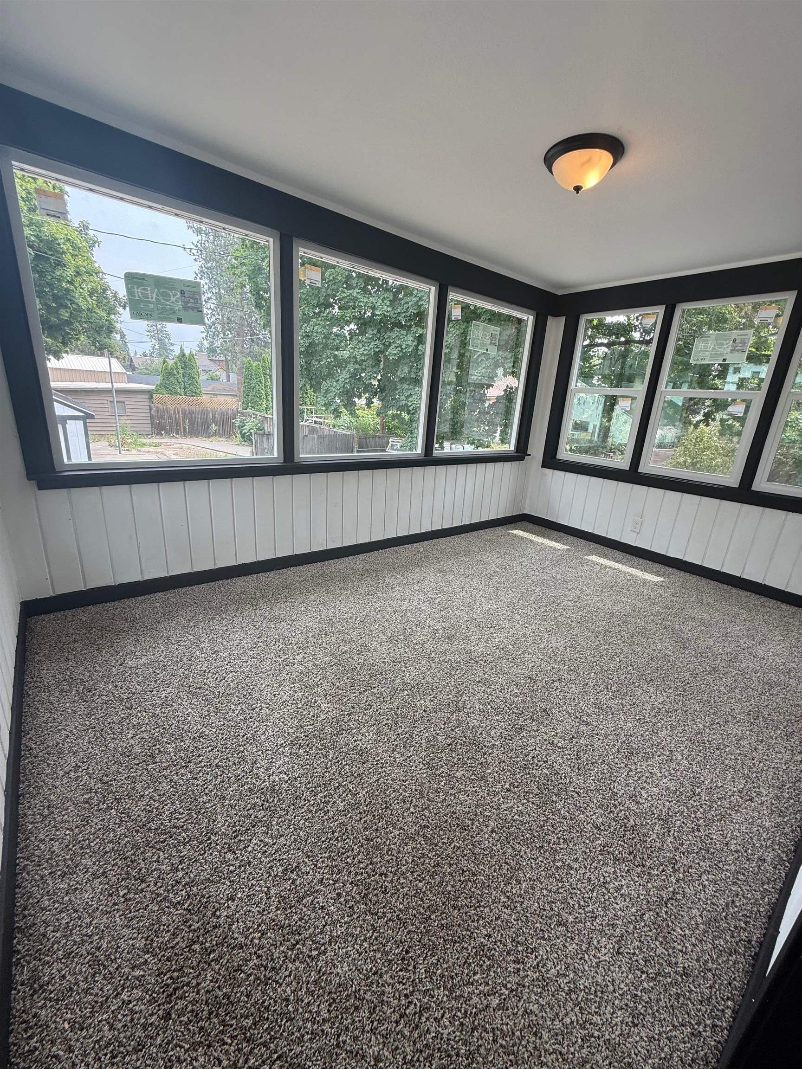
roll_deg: -4.7
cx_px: 401
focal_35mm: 14
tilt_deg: -19.4
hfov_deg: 85.7
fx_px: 432
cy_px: 534
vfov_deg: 102.1
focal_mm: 2.22
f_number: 2.2
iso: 40
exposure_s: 1/99
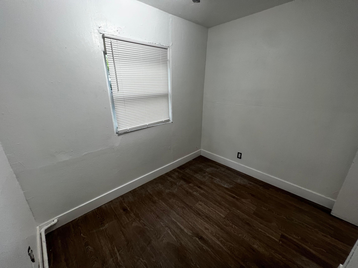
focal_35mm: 13
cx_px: 179
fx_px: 134
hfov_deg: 106.2
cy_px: 134
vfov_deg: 89.9
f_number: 1.8
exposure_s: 1/120
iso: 125
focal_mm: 1.57
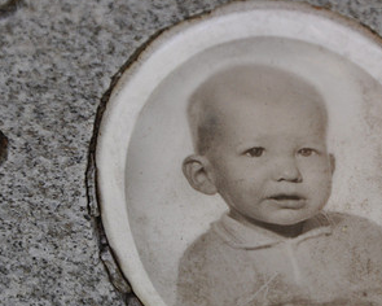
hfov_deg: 6.7
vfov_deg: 5.3
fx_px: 3278
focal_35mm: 290
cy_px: 199
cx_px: 290
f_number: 5.6
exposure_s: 1/100
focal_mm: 105
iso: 400
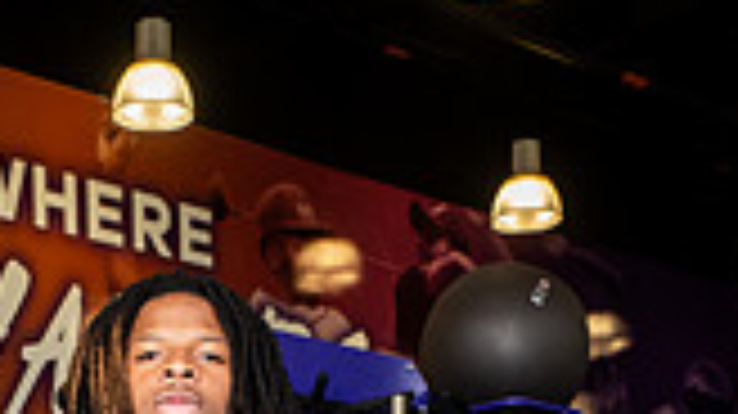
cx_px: 180
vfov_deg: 9.5
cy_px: 963
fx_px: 2249
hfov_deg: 18.5
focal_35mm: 115
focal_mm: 40
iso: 800
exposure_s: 1/250
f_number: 7.1
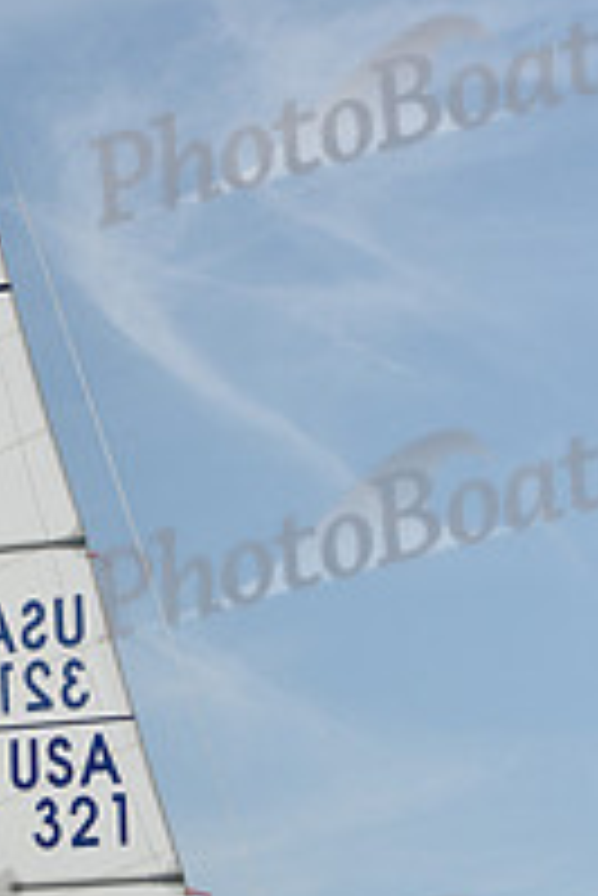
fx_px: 5074
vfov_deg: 10.0
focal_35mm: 204
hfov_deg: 6.7
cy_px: 824
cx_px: -142
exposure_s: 1/1250
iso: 250
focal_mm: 70
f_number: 10
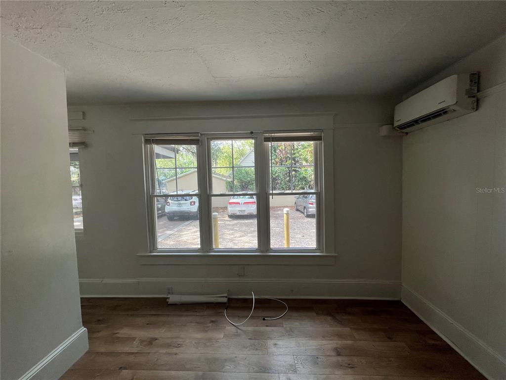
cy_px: 190
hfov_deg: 106.2
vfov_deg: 89.9
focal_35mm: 13
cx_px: 253
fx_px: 190
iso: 40
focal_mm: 1.57
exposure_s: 1/99
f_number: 1.8
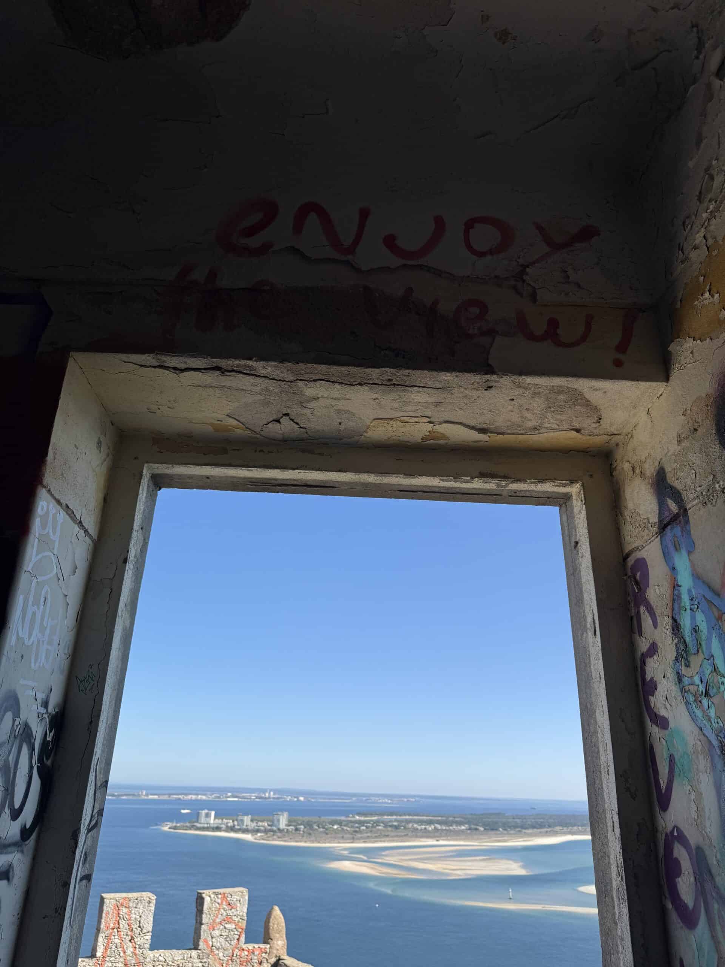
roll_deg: -2.5
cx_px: 362
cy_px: 484
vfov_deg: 71.6
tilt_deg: +24.2
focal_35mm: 24
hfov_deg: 56.8
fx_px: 670
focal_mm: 6.76
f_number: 1.78
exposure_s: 1/3279
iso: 80
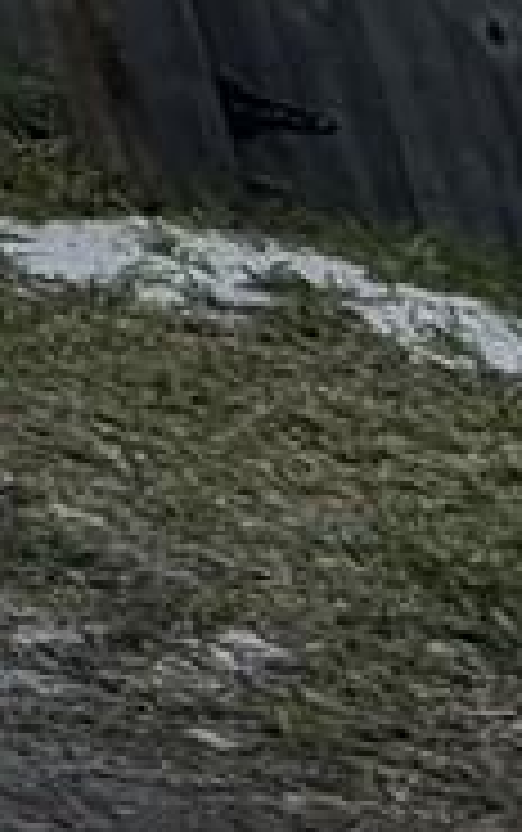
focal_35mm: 128
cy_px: -1412
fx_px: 2907
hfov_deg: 4.8
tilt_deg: +16.6
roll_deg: +1.1
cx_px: -2862
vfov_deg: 11.8
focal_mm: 2.22
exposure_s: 1/1105
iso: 20
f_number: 2.2
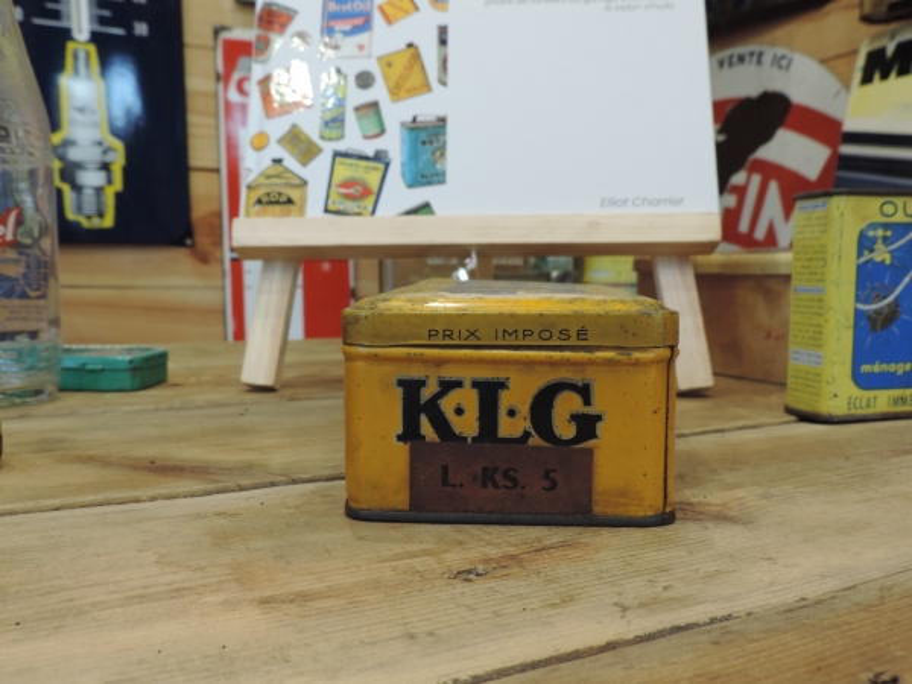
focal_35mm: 33
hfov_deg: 55.4
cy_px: 342
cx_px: 456
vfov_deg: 42.9
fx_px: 869
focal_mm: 5.8
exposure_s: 1/25
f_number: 3.6
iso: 400
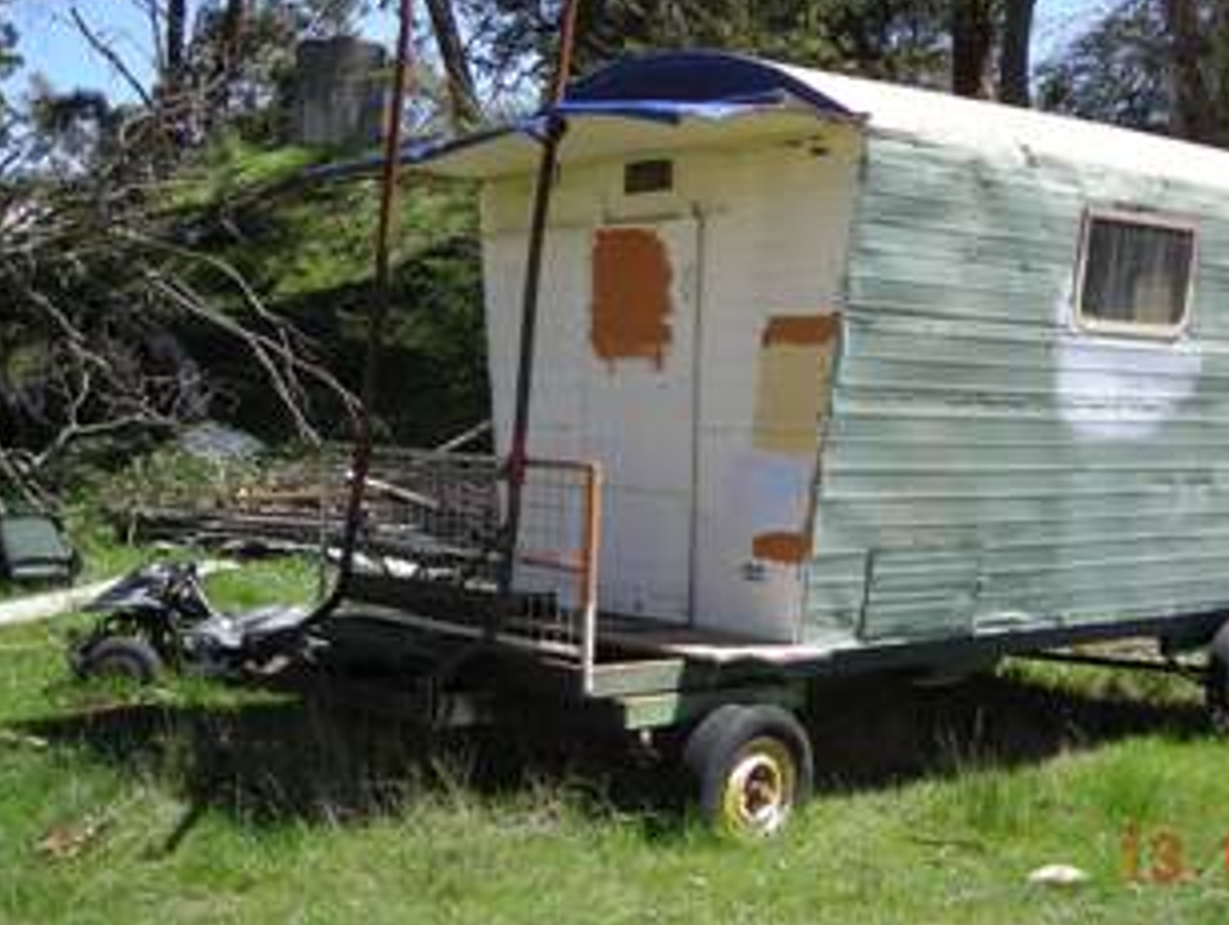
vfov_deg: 28.5
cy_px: 324
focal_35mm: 51
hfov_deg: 37.1
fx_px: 1813
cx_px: 817
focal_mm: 5.7
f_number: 2.8
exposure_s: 1/470
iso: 50
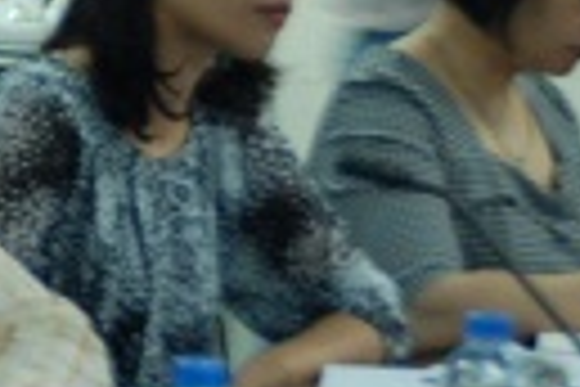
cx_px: -382
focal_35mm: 320
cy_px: -20
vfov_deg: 4.3
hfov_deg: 6.3
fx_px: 5155
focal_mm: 46
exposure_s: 1/13
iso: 400
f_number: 4
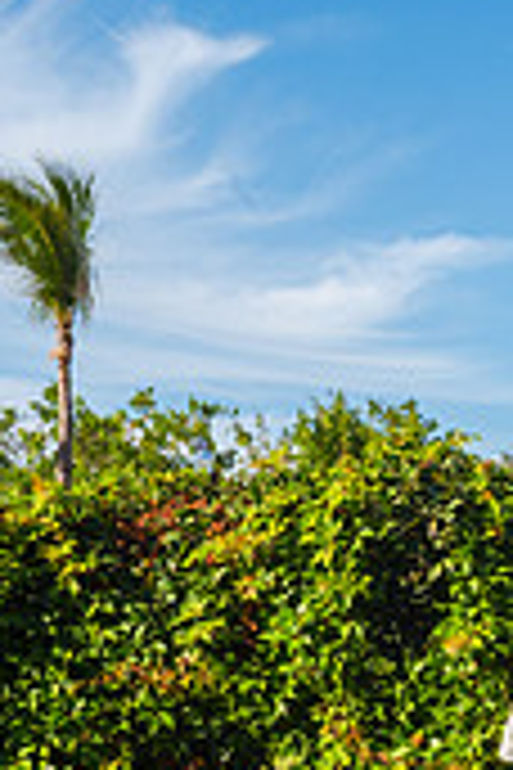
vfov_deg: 21.4
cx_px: 482
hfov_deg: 14.7
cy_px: 765
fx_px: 1966
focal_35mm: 92
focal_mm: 35
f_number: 9
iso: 250
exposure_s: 1/250
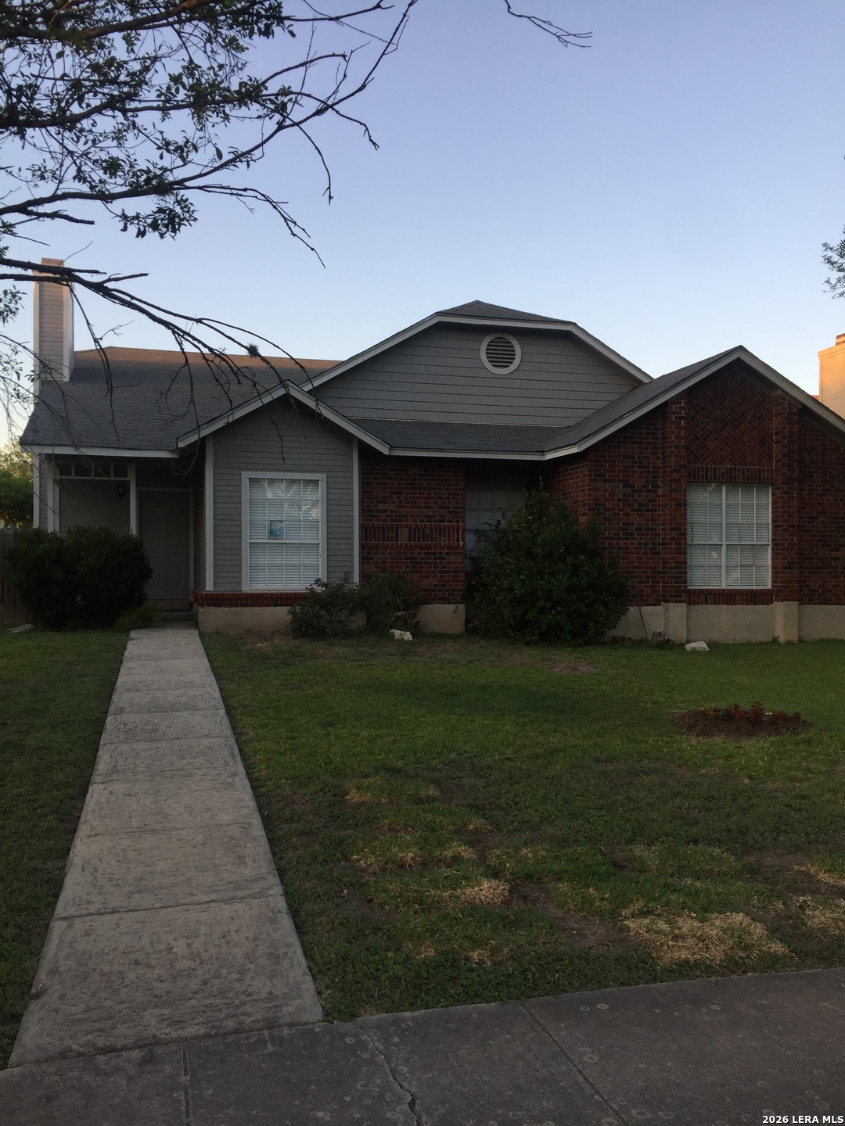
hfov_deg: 48.2
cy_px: 563
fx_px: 944
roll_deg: +0.2
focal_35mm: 29
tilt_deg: +0.8
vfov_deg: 61.7
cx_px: 422
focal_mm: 4.15
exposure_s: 1/255
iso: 32
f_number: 2.2
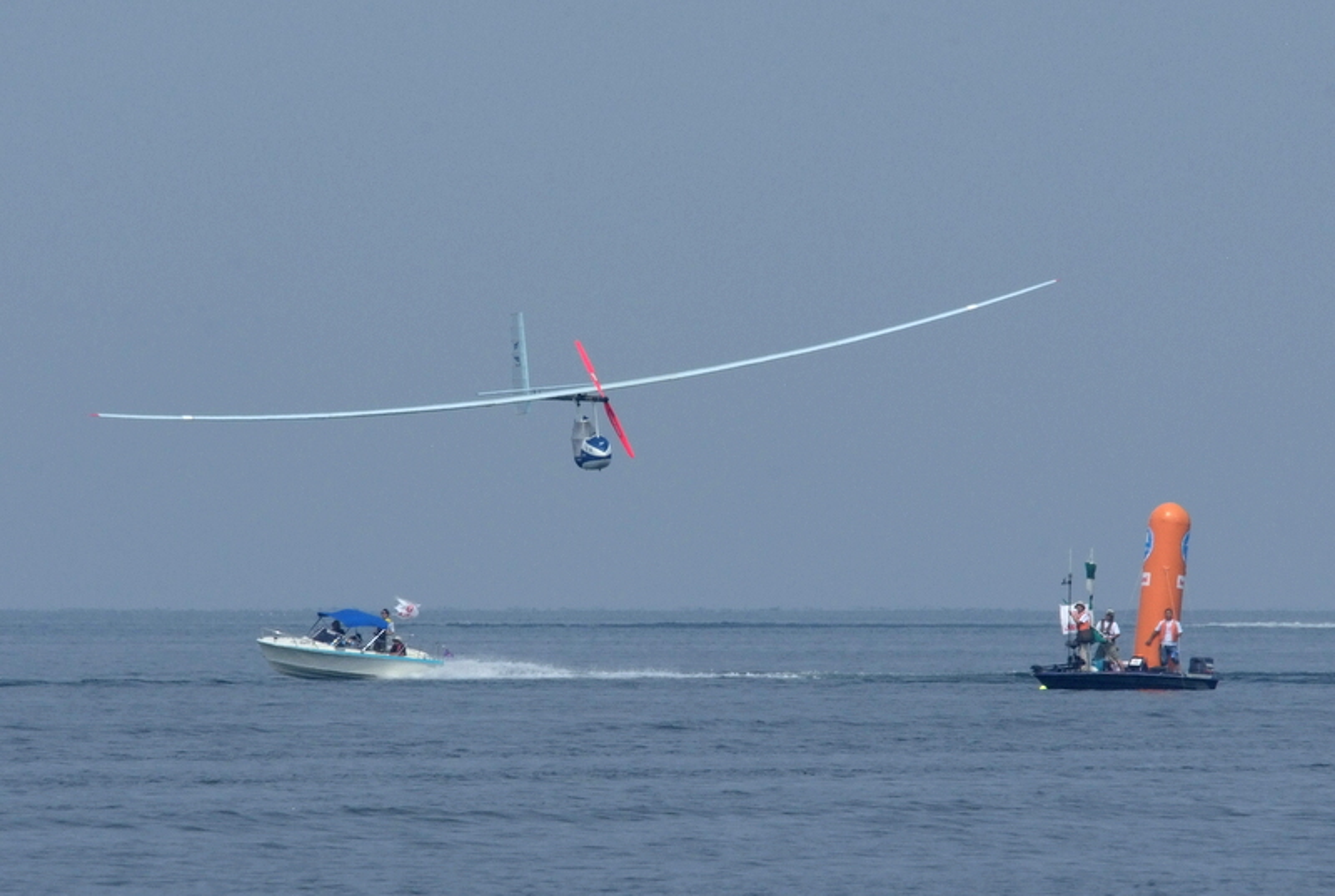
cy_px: 448
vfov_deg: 1.8
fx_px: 27869
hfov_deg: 2.7
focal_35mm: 750
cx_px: 668
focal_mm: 500
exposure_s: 1/900
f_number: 16
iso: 400
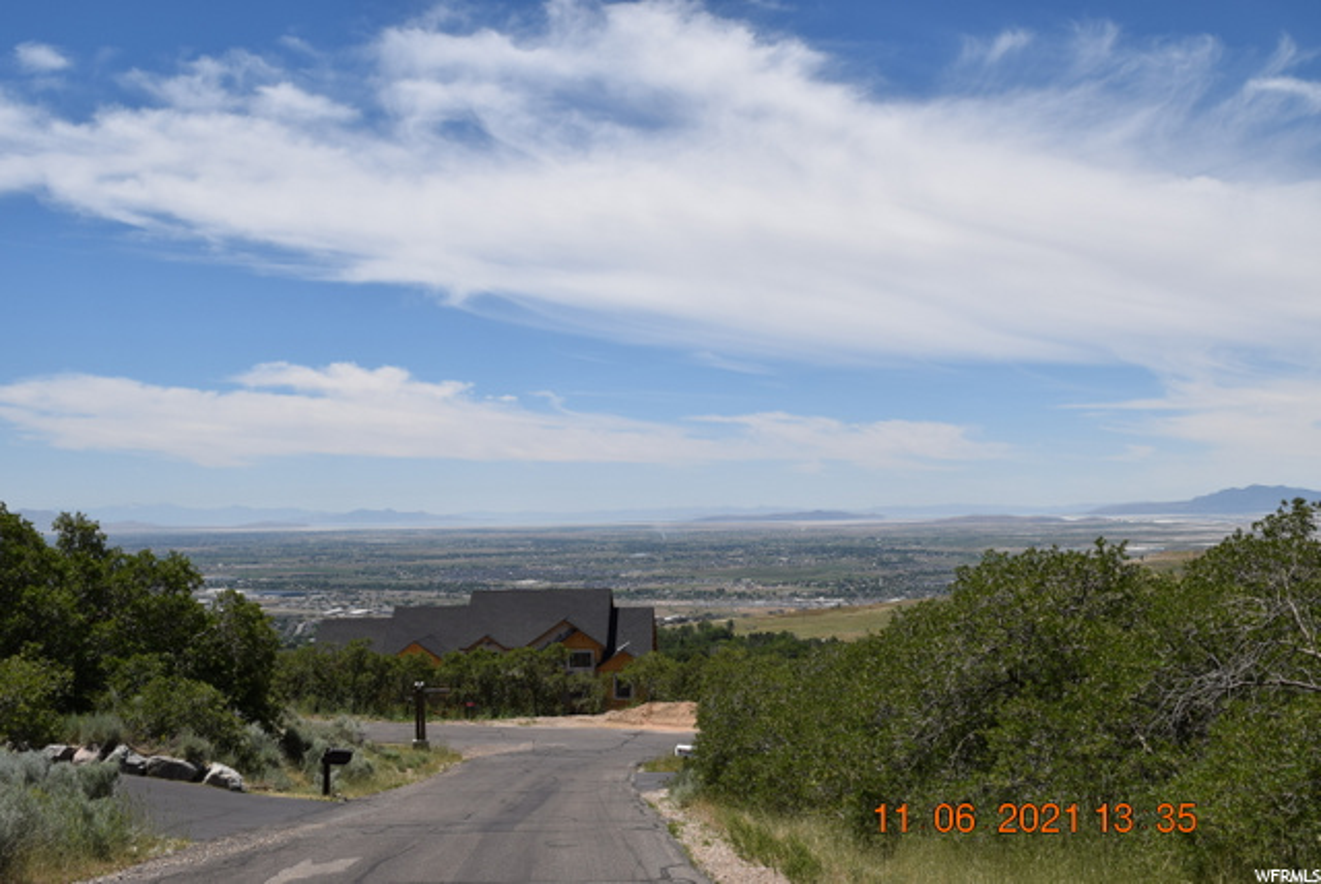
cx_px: 660
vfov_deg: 36.9
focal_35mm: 36
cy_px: 442
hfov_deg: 53.1
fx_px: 1322
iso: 200
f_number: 11
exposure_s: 1/500
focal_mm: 24
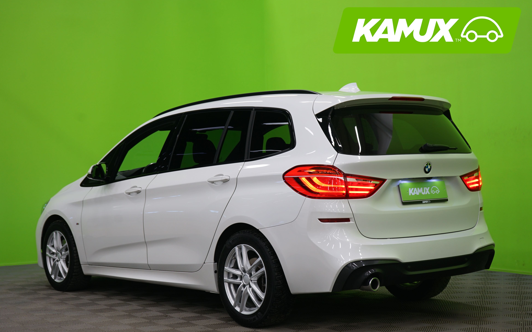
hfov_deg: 34.0
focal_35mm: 60
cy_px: 170
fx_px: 870
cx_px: 265
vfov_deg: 21.6
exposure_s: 1/10
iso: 400
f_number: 5
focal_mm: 58
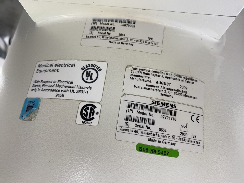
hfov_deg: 69.4
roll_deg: -4.9
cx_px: 122
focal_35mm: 25
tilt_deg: -12.0
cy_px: 92
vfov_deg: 54.9
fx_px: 176
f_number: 1.8
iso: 64
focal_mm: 4.25
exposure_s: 1/50
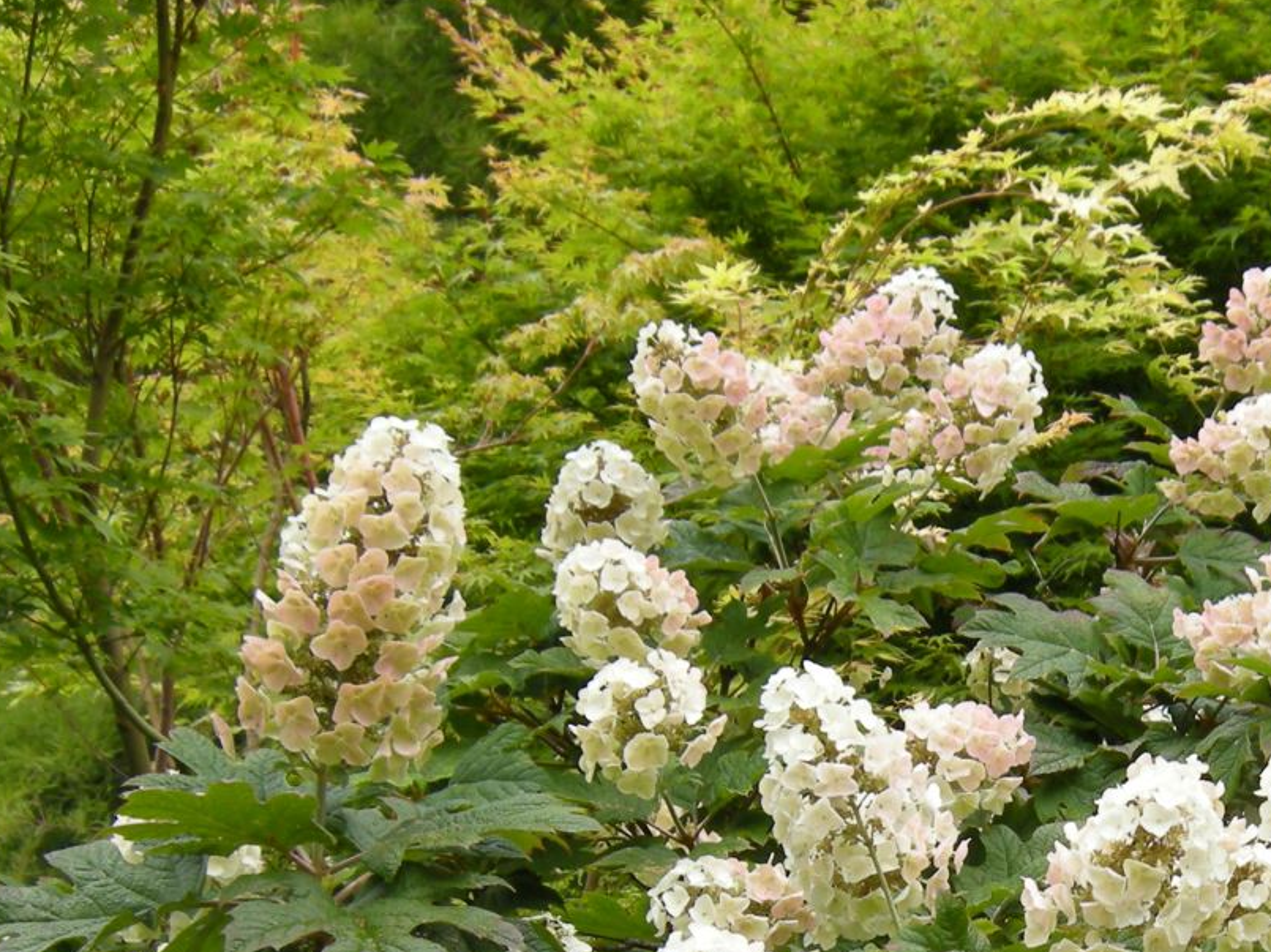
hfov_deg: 22.1
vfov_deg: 16.3
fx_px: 3193
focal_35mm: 87
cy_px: 1124
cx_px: 1080
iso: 64
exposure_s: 1/114
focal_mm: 7.5
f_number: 3.8
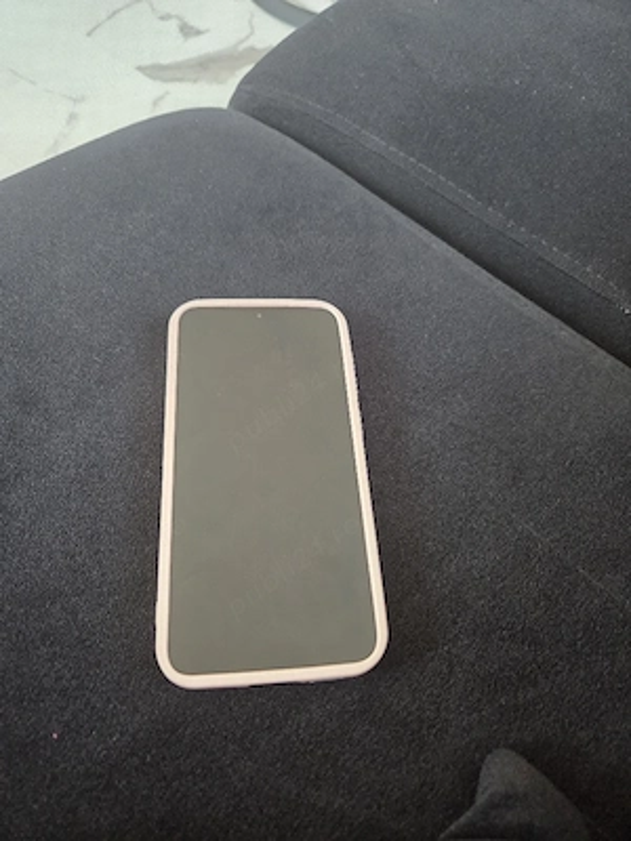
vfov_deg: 73.9
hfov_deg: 58.9
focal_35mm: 23
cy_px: 420
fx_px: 559
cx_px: 316
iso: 640
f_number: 1.8
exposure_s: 1/101
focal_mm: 5.4
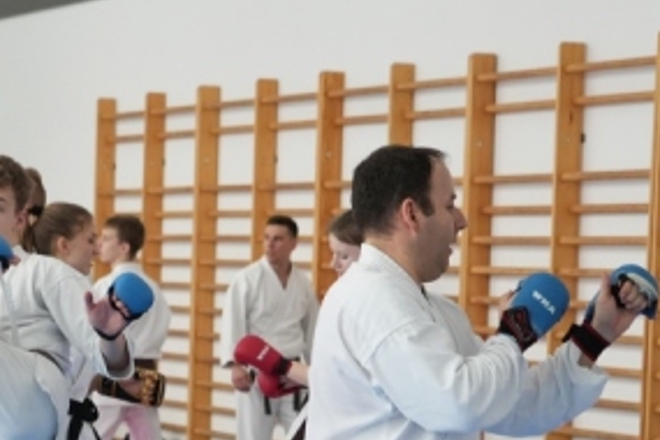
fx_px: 2878
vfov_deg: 8.6
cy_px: 520
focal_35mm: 157
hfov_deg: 12.9
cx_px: 23
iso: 3200
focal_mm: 56
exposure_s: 1/400
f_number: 4
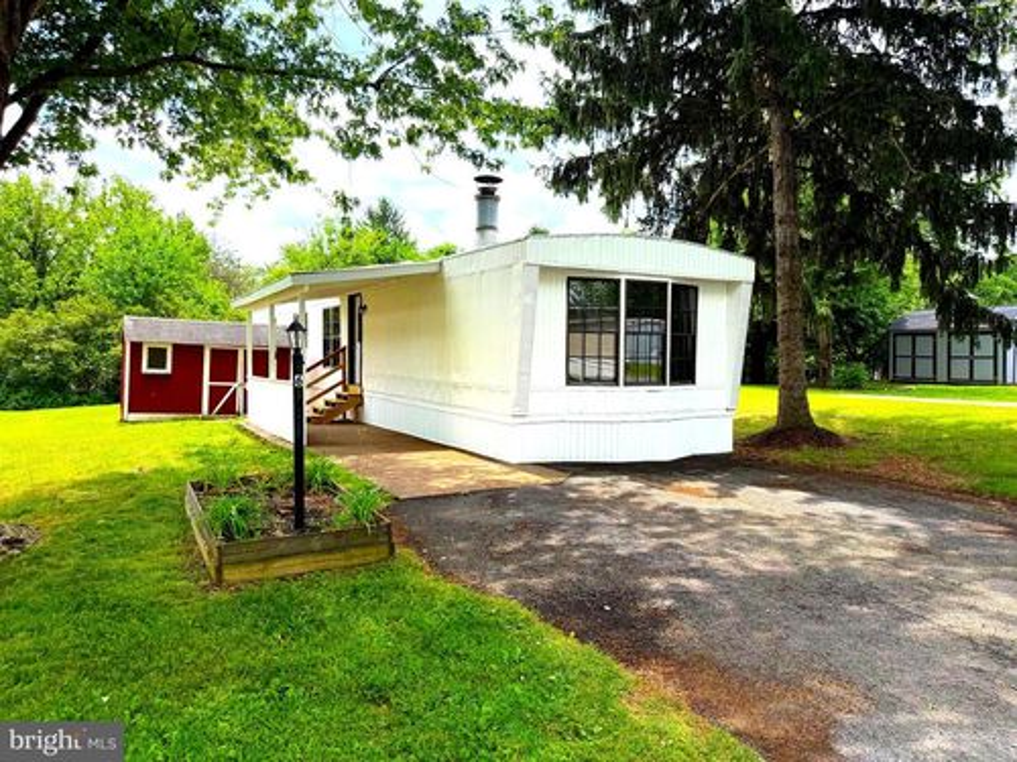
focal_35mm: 24
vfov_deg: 56.8
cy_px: 381
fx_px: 705
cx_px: 508
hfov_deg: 71.6
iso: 100
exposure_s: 1/2110
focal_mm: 6.76
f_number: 1.78
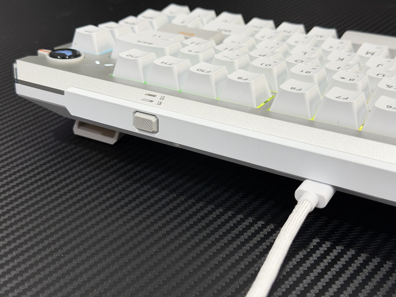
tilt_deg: -32.9
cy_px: 148
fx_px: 549
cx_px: 198
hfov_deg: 39.7
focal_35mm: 48
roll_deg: +3.9
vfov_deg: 30.3
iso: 100
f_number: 1.78
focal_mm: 6.76
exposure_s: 1/60
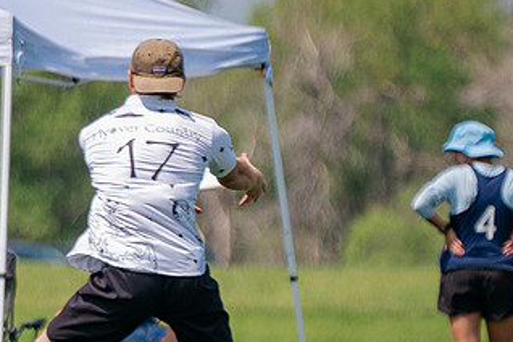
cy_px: 258
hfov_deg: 2.6
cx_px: 65
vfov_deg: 1.7
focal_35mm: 808
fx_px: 11513
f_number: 2.8
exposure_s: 1/10000
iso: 640
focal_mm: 200
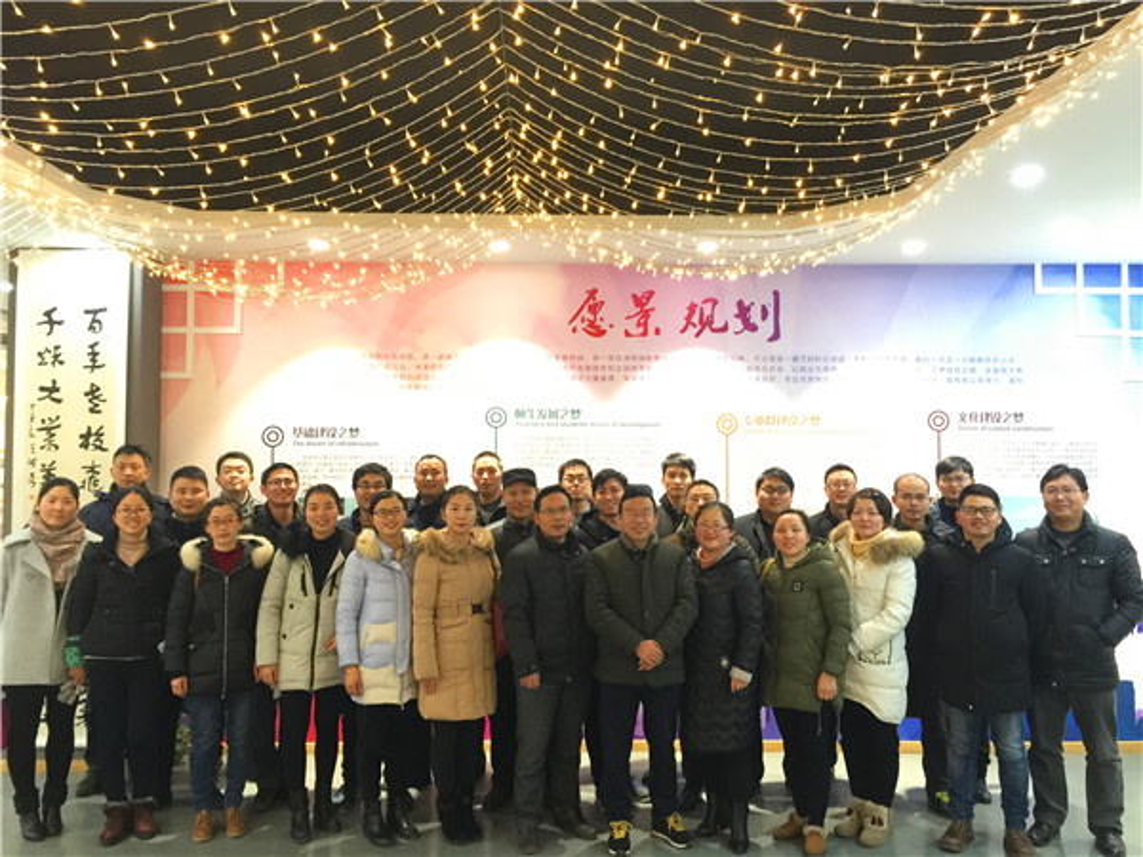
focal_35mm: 29
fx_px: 958
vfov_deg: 48.2
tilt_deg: +2.4
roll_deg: -1.1
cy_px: 428
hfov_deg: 61.7
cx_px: 572
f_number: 2.2
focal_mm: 4.15
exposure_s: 1/17
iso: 125
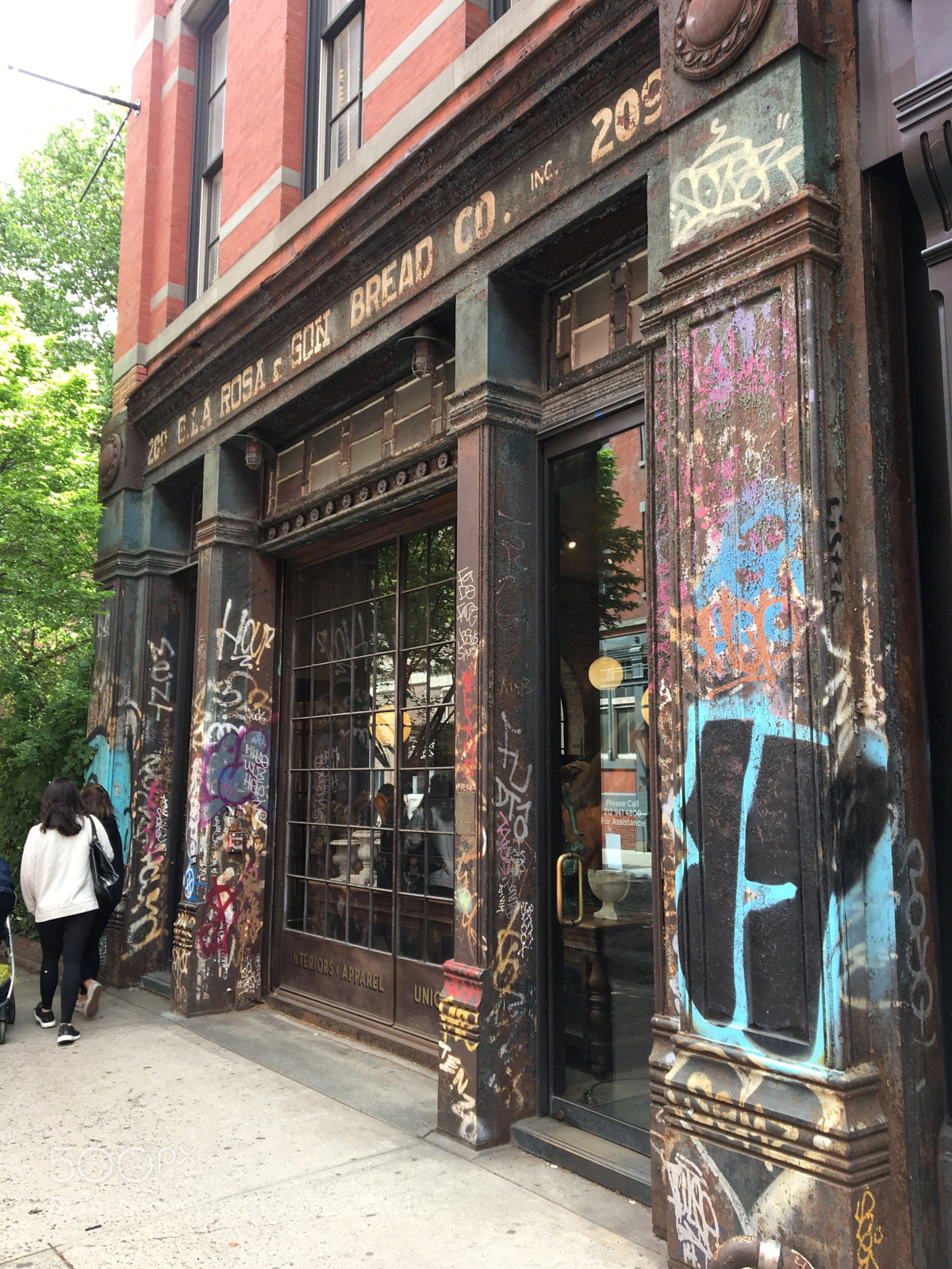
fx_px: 1063
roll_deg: -0.9
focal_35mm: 29
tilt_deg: +8.8
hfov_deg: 48.2
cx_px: 476
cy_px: 634
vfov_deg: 61.7
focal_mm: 4.15
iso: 32
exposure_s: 1/120
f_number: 2.2
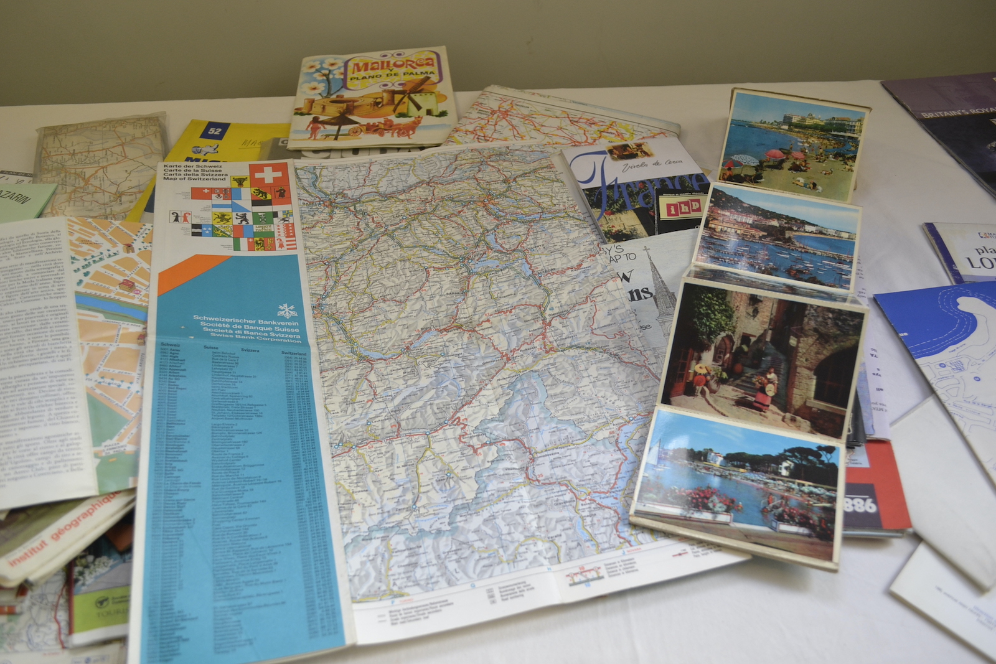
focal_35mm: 30
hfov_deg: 61.9
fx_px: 830
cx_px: 498
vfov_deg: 43.6
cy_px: 332
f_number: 5.6
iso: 400
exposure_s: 1/125
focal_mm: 20
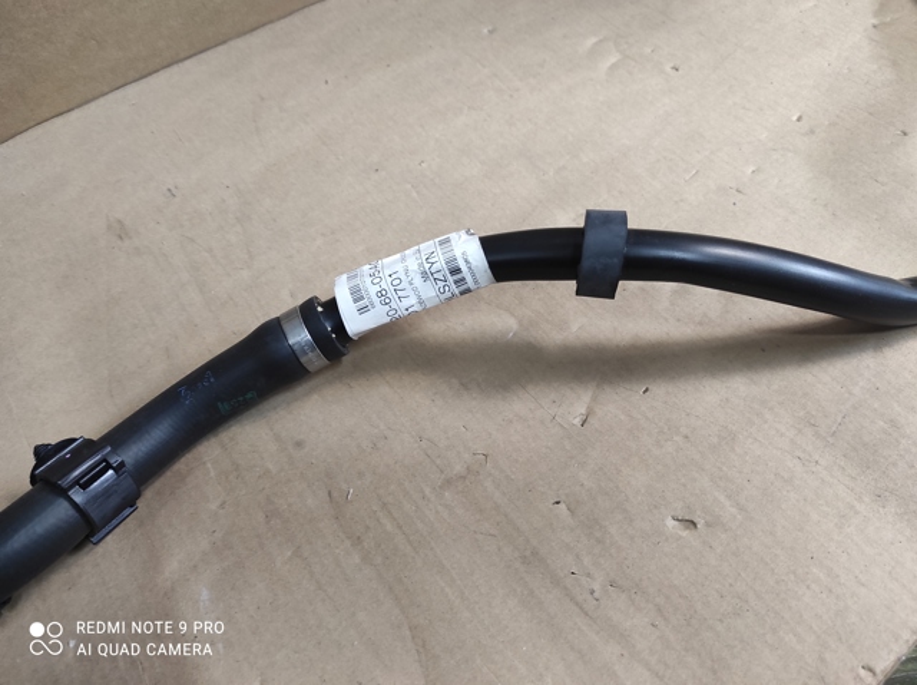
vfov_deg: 54.8
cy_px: 342
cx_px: 458
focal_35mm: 25
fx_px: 661
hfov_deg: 69.5
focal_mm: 5.43
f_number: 1.89
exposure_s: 1/33
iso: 733
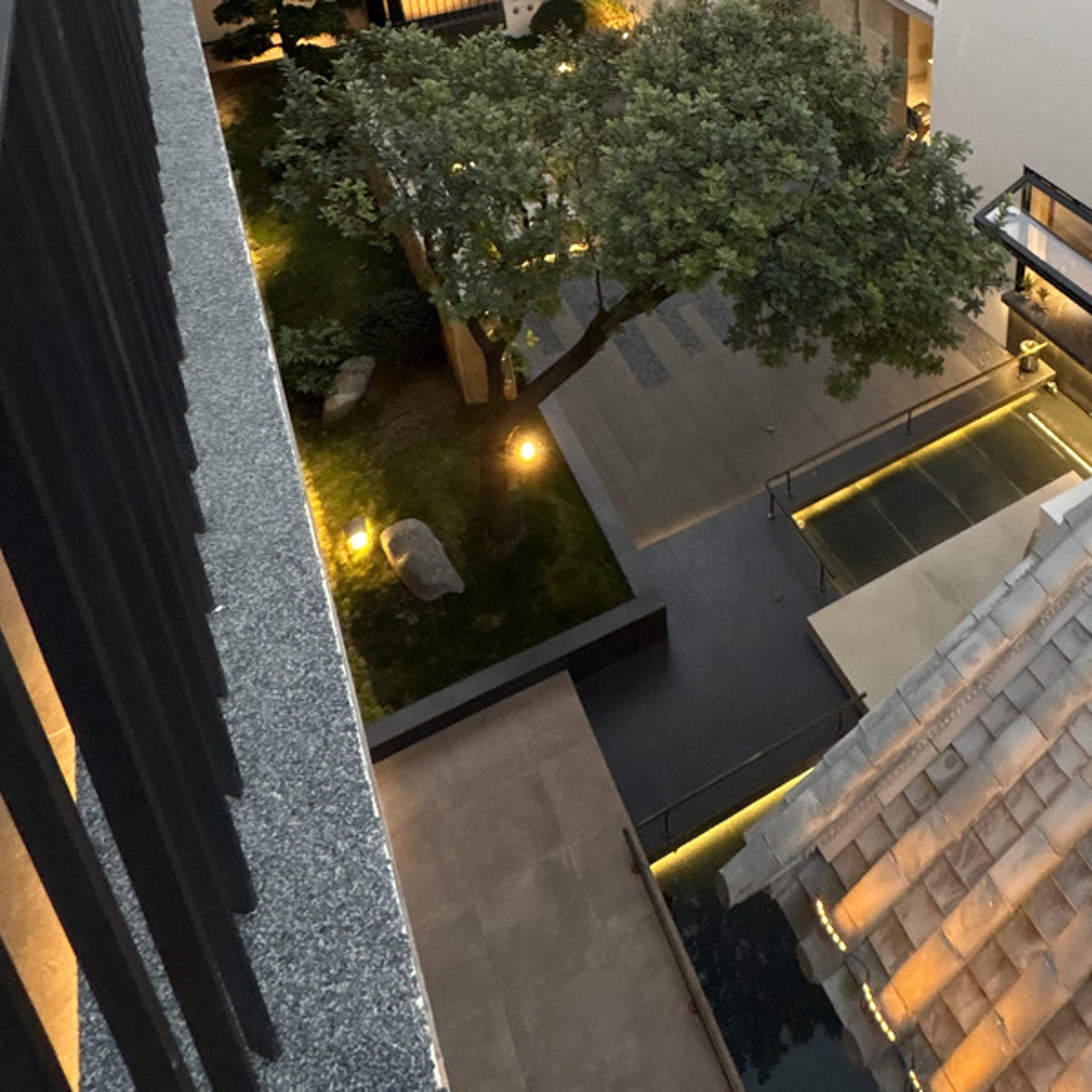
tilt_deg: -23.0
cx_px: 808
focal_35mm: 33
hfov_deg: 48.0
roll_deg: +1.0
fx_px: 1178
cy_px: -4
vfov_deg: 42.8
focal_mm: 2.22
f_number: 2.2
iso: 640
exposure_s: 1/60
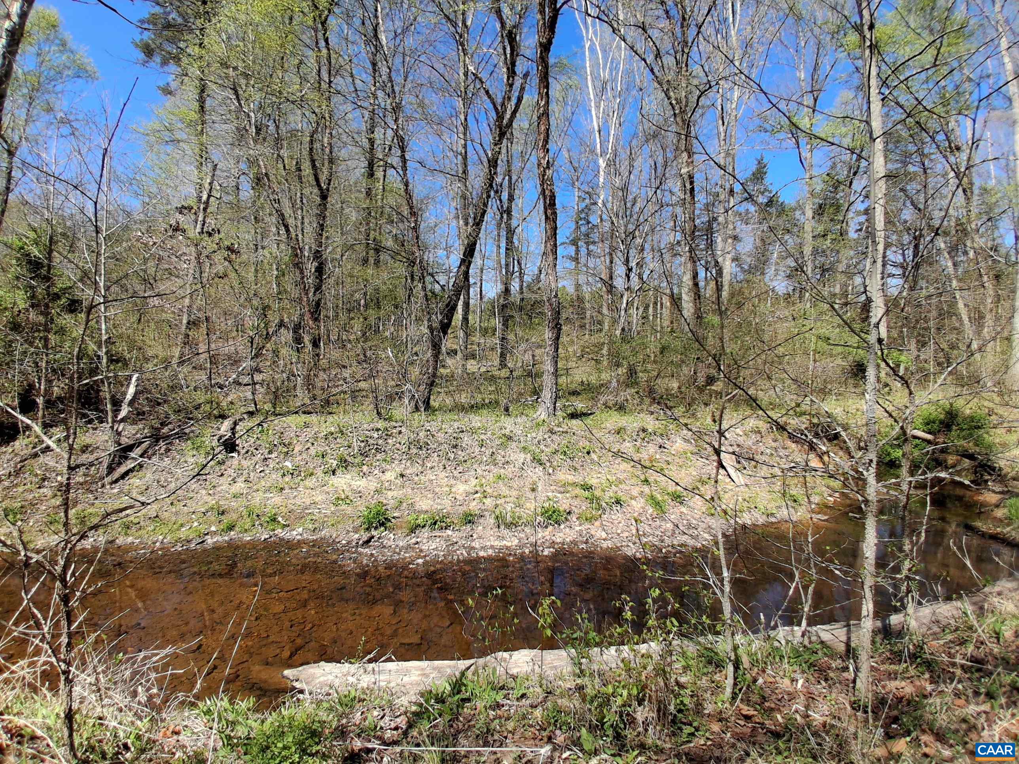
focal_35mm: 17
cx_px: 510
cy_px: 382
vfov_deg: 74.7
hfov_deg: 91.0
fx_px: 500
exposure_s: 1/593
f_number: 2.2
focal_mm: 1.4
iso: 50
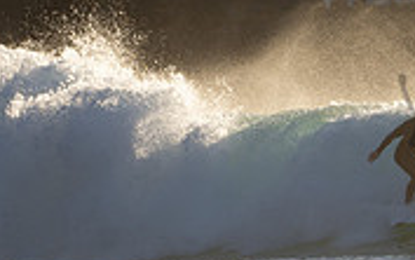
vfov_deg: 1.0
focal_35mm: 1301
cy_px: 90
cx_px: 640
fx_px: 14728
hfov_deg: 1.6
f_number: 5.6
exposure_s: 1/640
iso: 100
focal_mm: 260
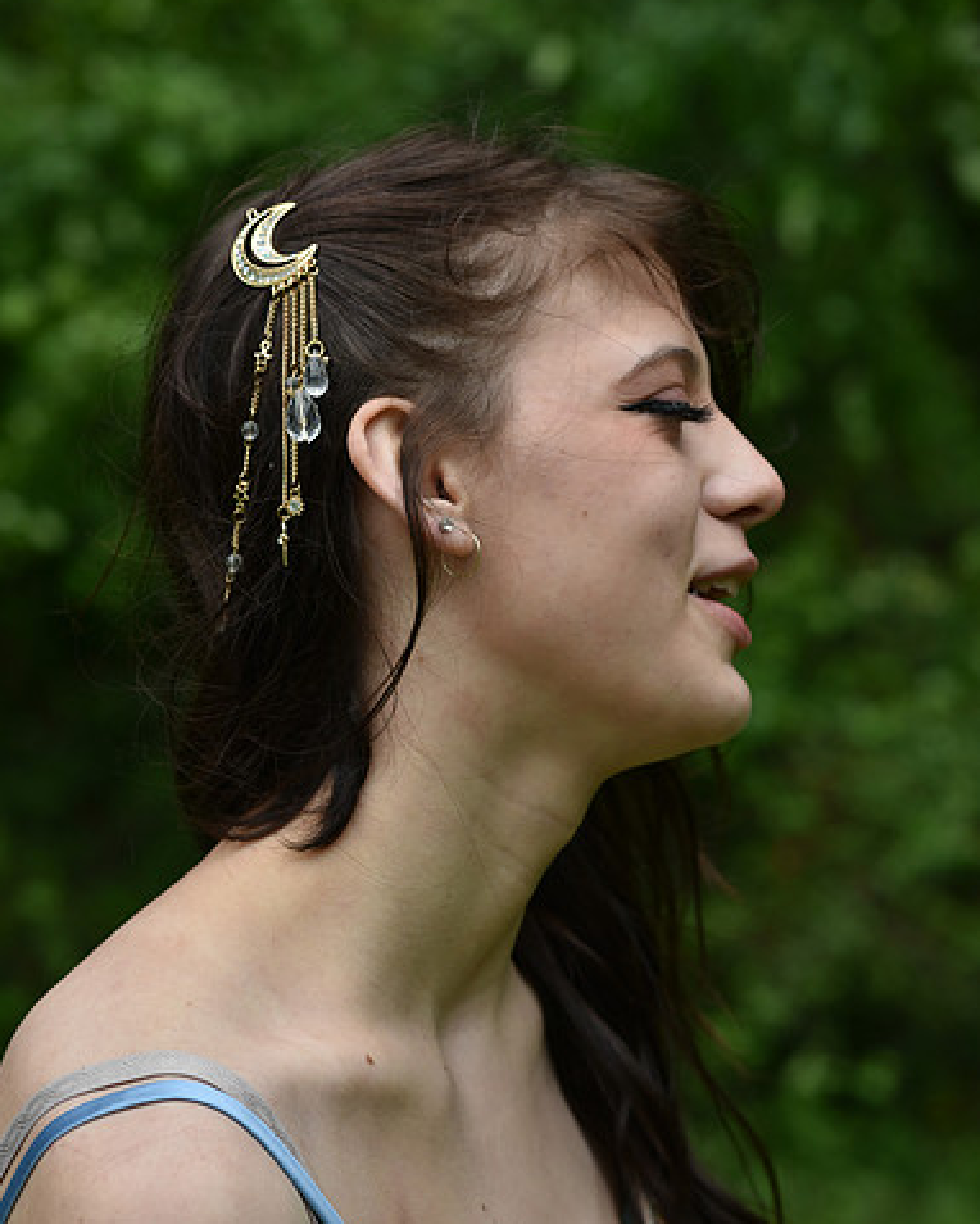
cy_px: 541
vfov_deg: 19.7
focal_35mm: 97
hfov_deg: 15.9
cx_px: 489
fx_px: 3515
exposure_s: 1/500
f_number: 5.6
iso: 200
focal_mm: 85
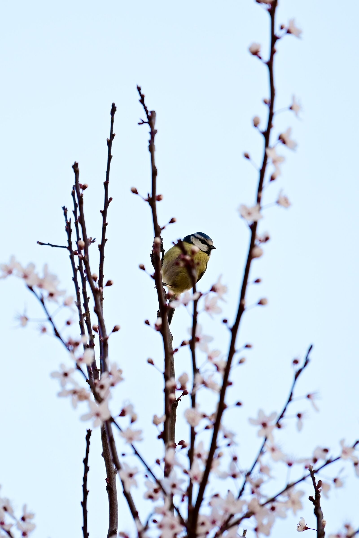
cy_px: 269
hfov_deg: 3.7
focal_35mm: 375
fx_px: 5609
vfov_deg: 5.5
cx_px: 180
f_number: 6.3
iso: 100
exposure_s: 1/80
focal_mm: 250
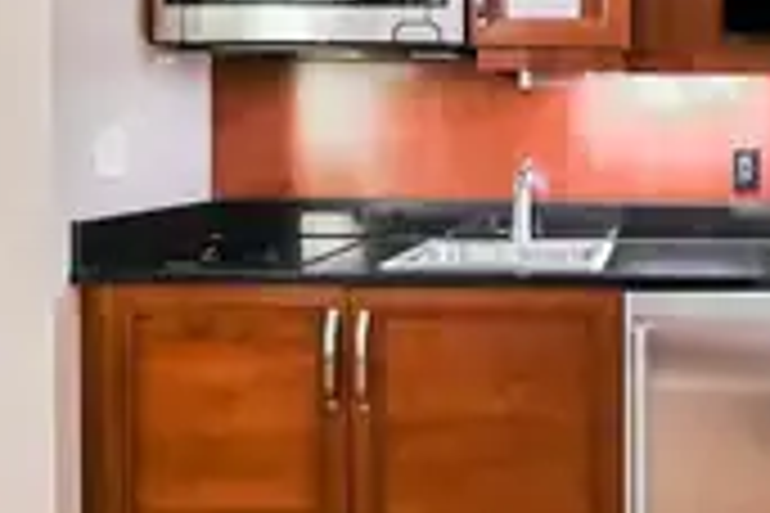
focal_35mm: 43
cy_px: 140
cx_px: 657
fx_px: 923
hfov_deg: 42.4
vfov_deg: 30.6
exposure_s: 1/25
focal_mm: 18.5
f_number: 5.6
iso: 6400
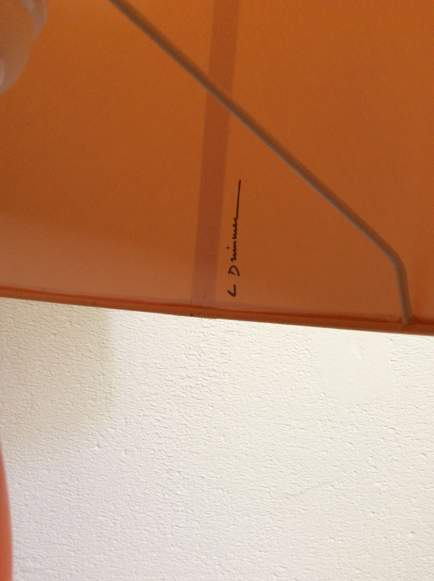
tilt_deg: +4.8
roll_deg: -3.8
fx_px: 536
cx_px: 217
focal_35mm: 32
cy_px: 290
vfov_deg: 56.9
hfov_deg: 44.1
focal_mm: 3.3
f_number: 2.4
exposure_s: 1/25
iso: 100
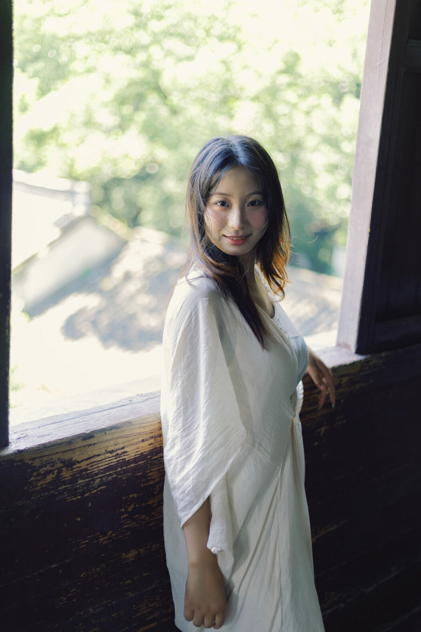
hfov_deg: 27.0
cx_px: 210
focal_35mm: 50
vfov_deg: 39.6
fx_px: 877
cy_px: 316
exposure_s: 1/250
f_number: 1.8
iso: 320
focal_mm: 50
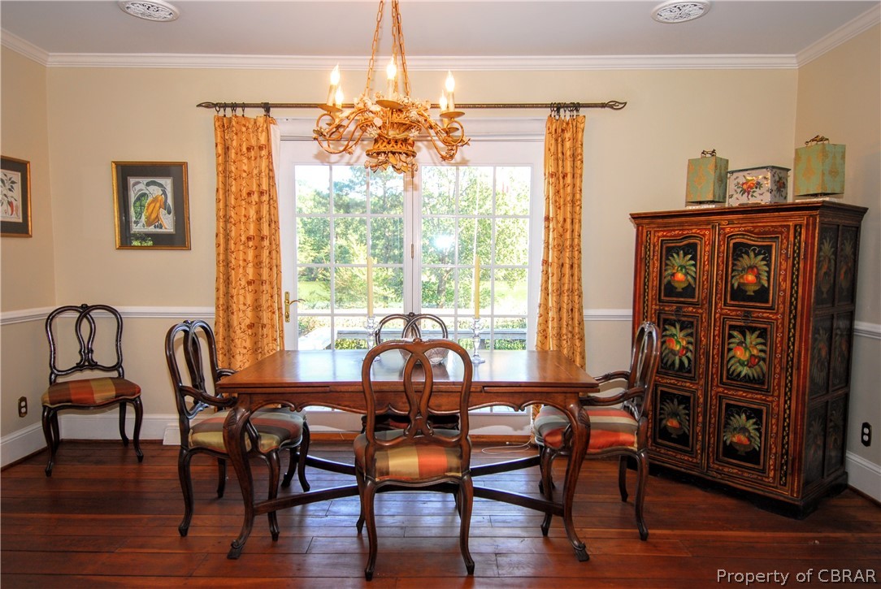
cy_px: 294
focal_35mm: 36
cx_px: 440
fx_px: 882
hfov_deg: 53.1
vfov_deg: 36.9
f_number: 5
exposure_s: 1/60
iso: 200
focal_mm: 24
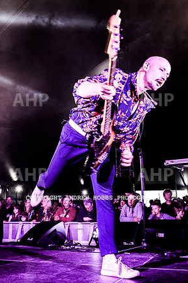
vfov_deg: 46.4
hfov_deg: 31.8
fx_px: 330
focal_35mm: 42
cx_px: 84
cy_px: 125
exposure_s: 1/250
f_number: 2.8
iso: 1600
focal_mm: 24
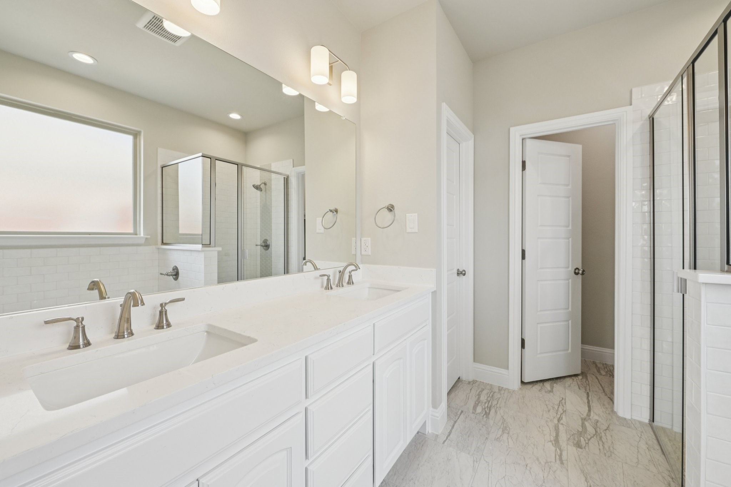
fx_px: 284
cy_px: 244
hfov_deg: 104.3
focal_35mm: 14
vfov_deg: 81.2
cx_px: 366
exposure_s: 1/160
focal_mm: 14
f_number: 8
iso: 400
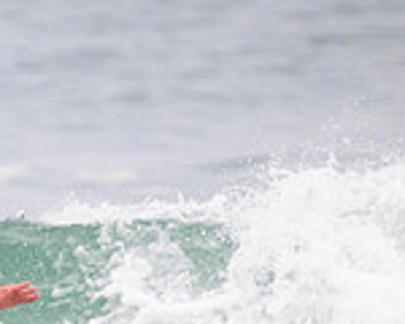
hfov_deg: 0.7
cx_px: -227
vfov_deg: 0.5
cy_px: 425
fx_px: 34916
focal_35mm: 2913
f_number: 11
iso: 1800
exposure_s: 1/2000
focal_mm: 800
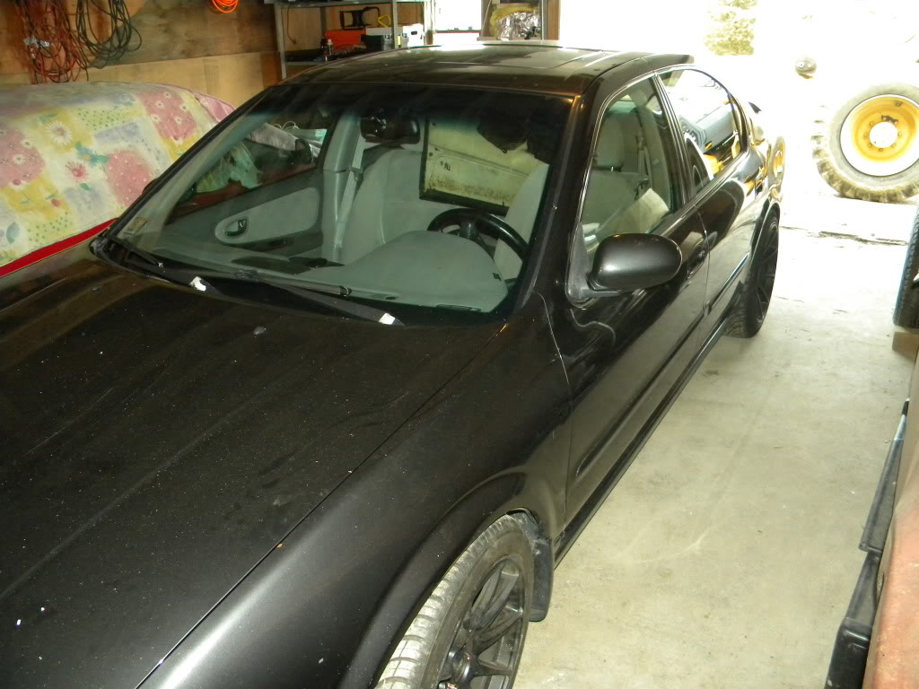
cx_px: 460
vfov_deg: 49.7
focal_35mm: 28
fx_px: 743
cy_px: 344
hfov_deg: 63.4
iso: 400
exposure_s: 1/26
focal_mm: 5
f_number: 3.5
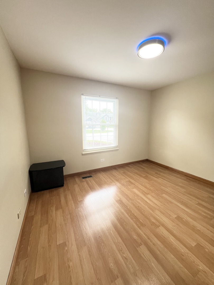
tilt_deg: -8.5
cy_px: 142
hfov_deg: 89.9
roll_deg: +0.0
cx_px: 107
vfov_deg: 106.2
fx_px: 107
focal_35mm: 13
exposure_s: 1/99
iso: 100
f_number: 1.8
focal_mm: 1.57
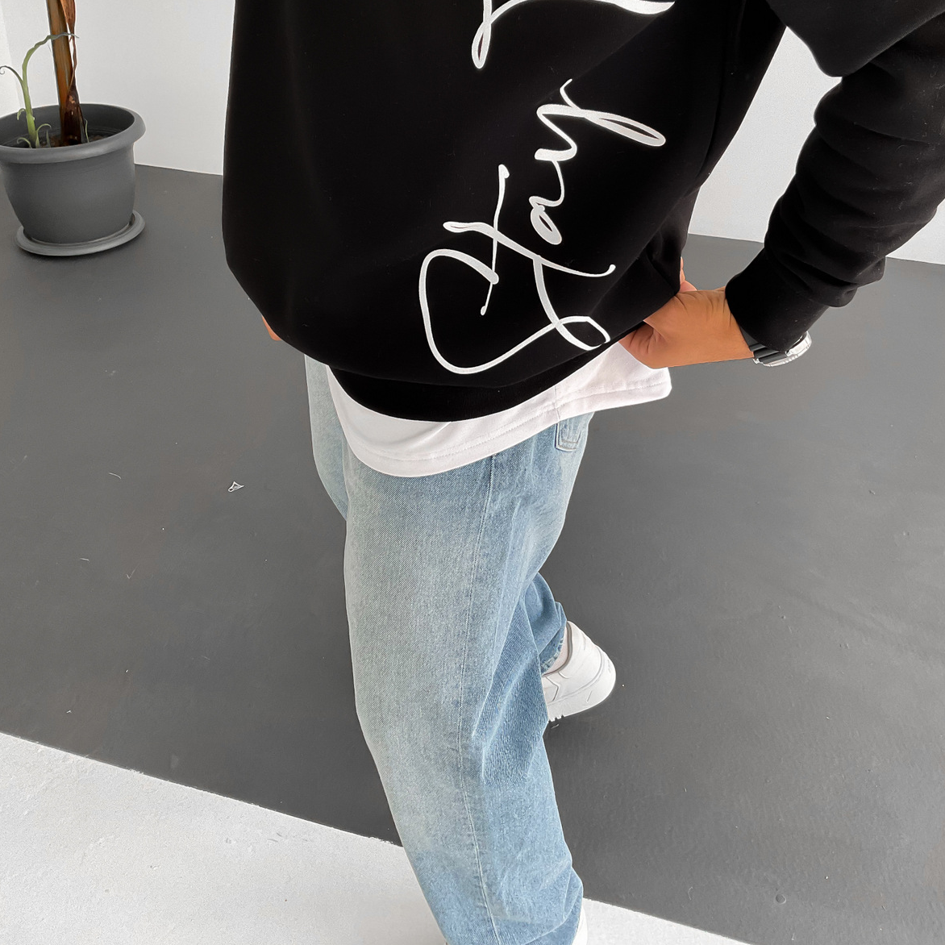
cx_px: 468
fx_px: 1081
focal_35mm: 35
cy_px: 308
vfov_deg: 46.4
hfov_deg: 47.2
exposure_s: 1/120
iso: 64
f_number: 1.8
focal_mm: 3
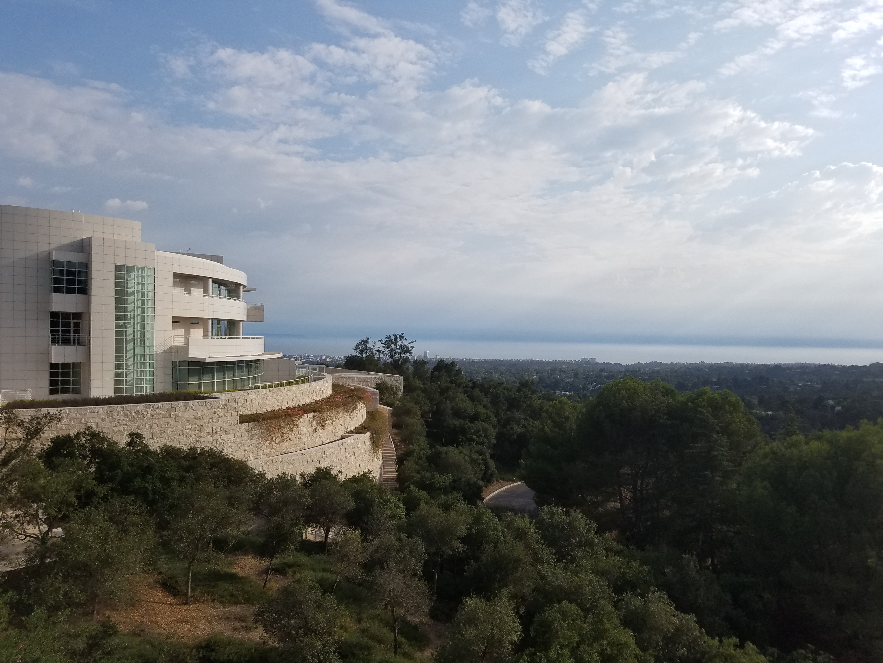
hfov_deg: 67.3
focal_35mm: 26
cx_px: 442
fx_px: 663
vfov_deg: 53.1
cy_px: 332
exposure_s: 1/4016
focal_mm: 4.2
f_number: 1.7
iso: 50
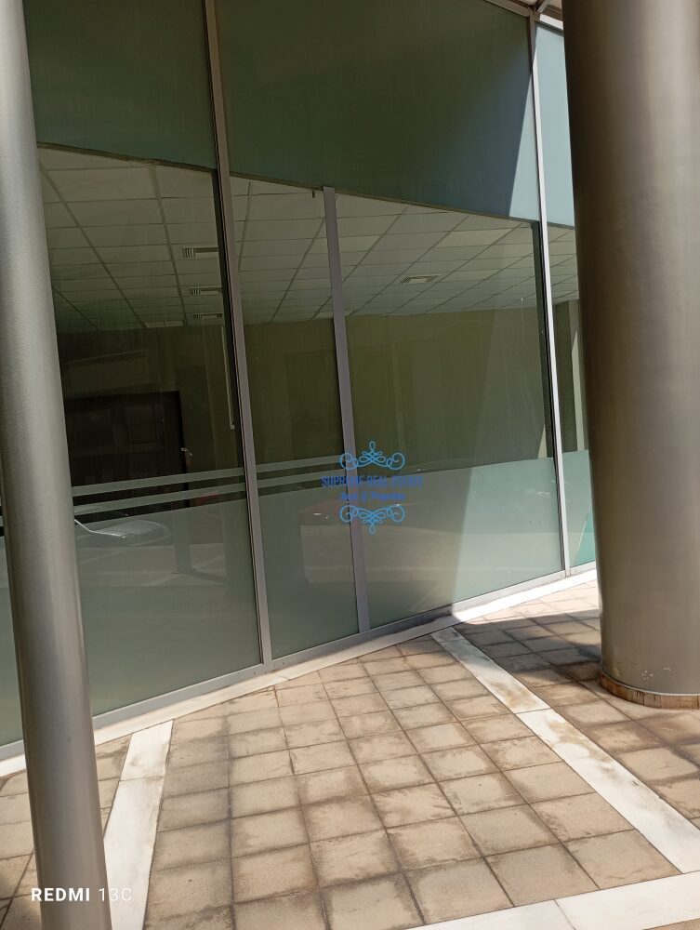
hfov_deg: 49.9
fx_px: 753
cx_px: 350
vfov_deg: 63.4
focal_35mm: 28
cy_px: 465
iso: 100
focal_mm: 4.27
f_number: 1.8
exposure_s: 1/532
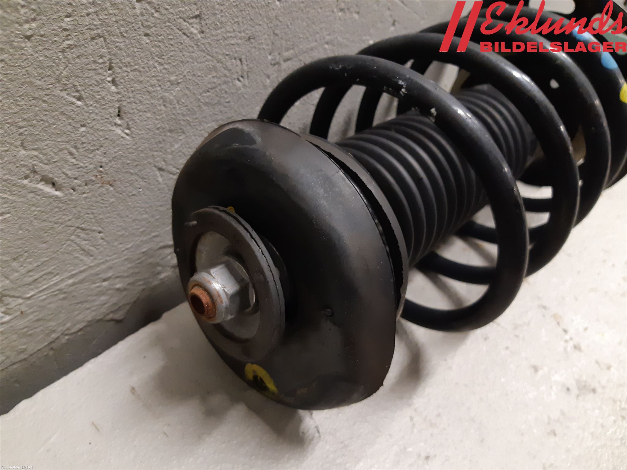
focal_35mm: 26
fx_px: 471
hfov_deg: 67.3
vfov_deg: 53.1
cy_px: 235
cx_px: 314
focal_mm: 3.93
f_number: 1.7
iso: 250
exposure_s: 1/50
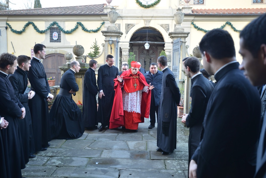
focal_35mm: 35
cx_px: 133
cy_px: 89
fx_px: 259
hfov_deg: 54.4
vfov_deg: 37.9
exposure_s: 1/60
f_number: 4
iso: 250
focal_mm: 35
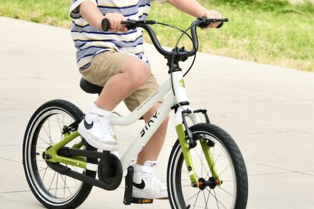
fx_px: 1962
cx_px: 132
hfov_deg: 9.1
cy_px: 69
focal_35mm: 225
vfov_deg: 6.1
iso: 125
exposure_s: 1/350
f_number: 5
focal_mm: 80.4
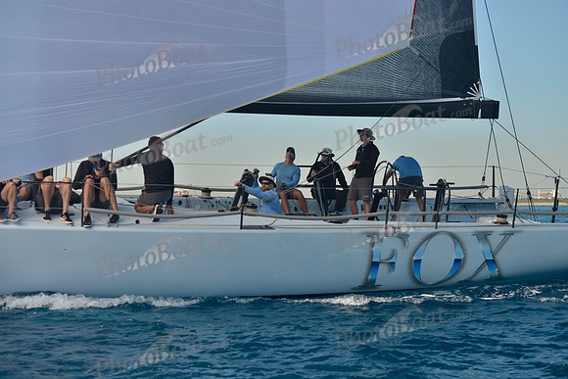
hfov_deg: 28.8
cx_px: 284
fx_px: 1105
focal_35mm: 70
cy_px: 190
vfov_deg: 19.5
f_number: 5
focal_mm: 70
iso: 200
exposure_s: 1/800
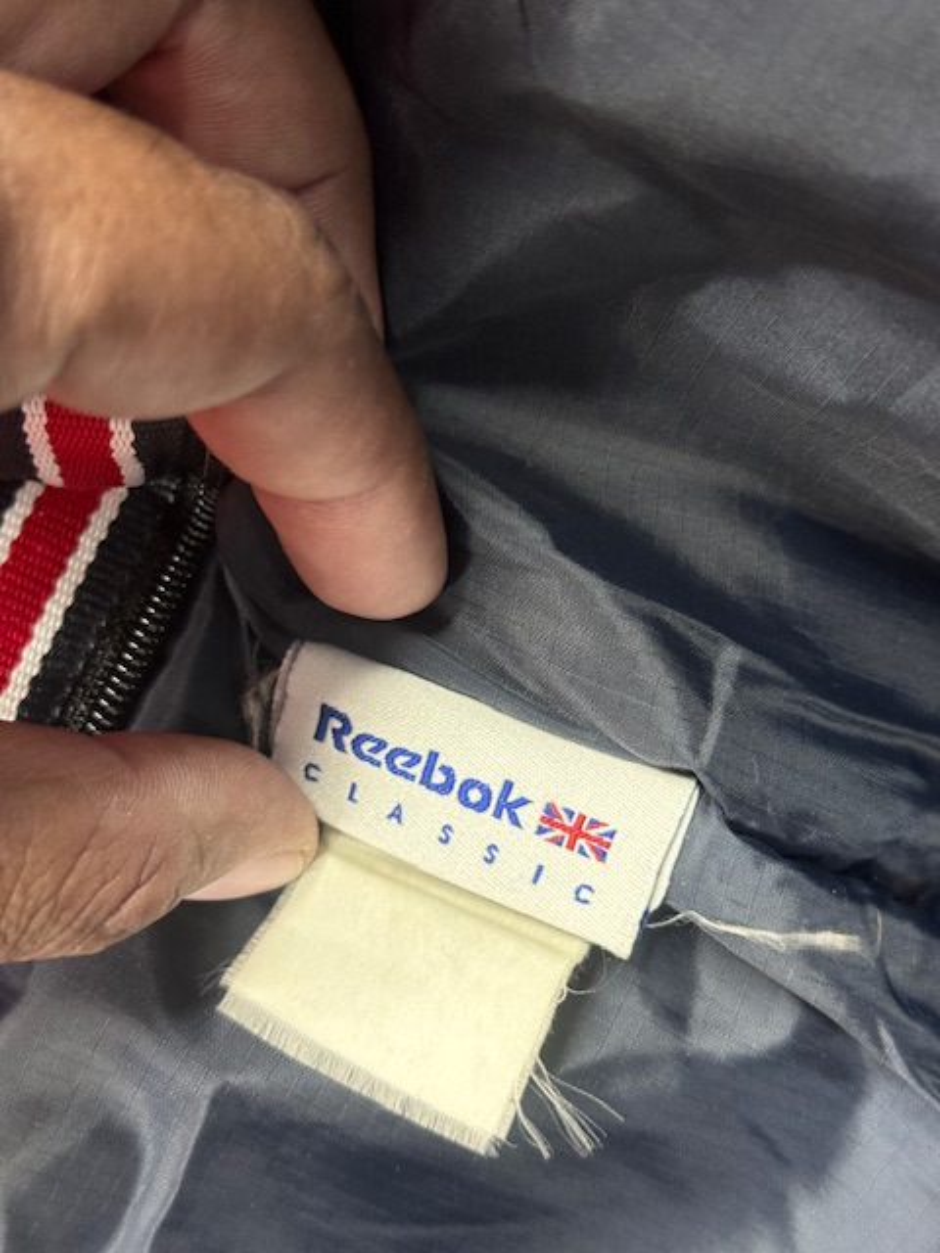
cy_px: 626
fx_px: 1738
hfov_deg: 30.3
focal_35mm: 48
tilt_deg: -71.1
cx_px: 470
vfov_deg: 39.7
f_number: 1.78
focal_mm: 6.76
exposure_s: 1/50
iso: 200
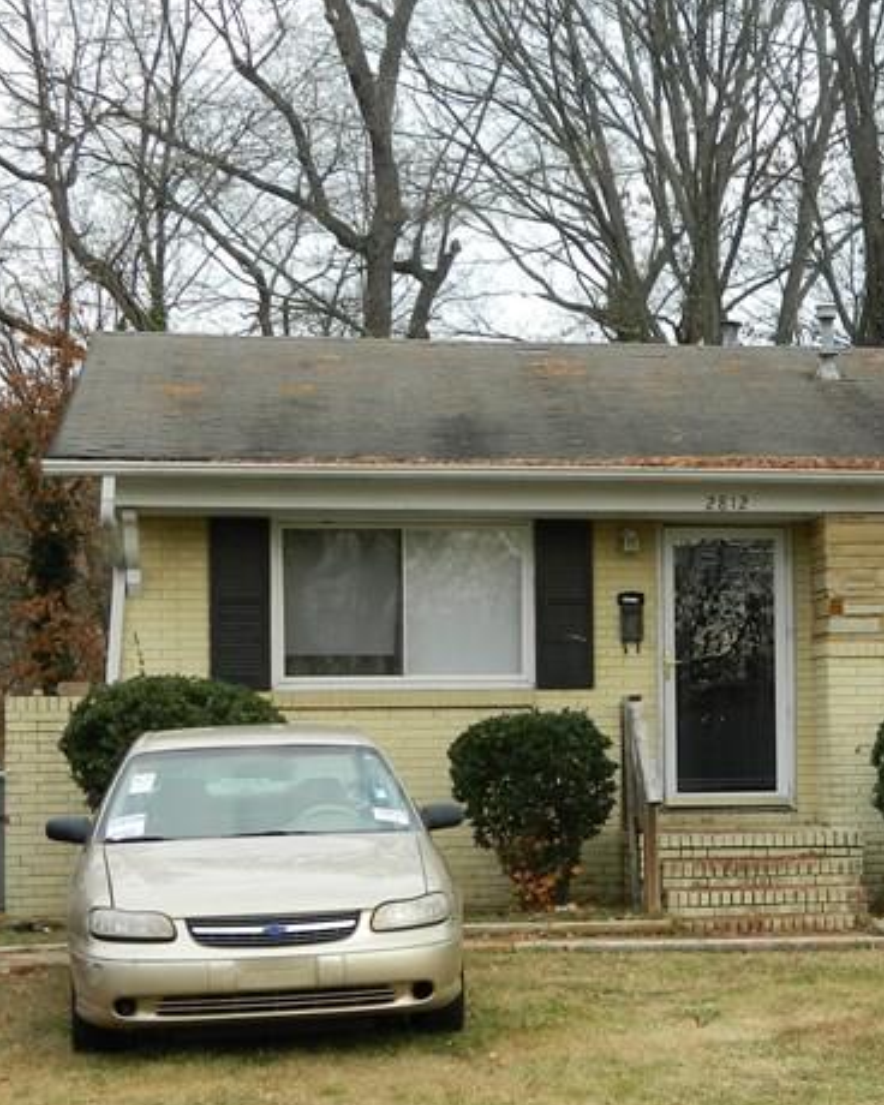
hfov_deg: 16.7
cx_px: 970
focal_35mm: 89
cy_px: 682
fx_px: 2911
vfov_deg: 21.5
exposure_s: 1/200
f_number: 3.5
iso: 80
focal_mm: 7.3
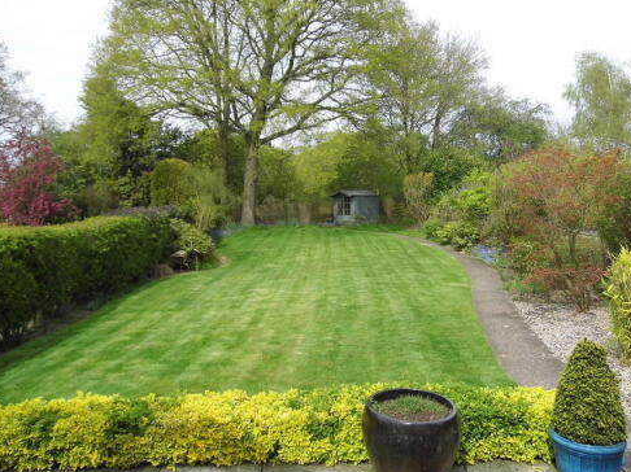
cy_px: 220
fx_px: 547
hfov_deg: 60.0
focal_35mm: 30
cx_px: 310
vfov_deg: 46.7
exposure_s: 1/800
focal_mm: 4.5
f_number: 3
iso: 100
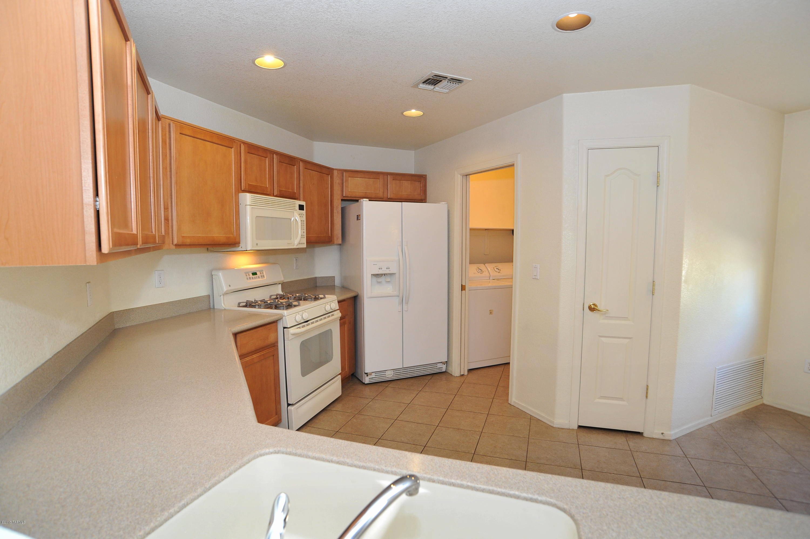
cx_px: 405
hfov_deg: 90.0
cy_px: 270
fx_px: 405
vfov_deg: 67.3
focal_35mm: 18
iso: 1000
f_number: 6.3
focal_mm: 18
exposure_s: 1/30
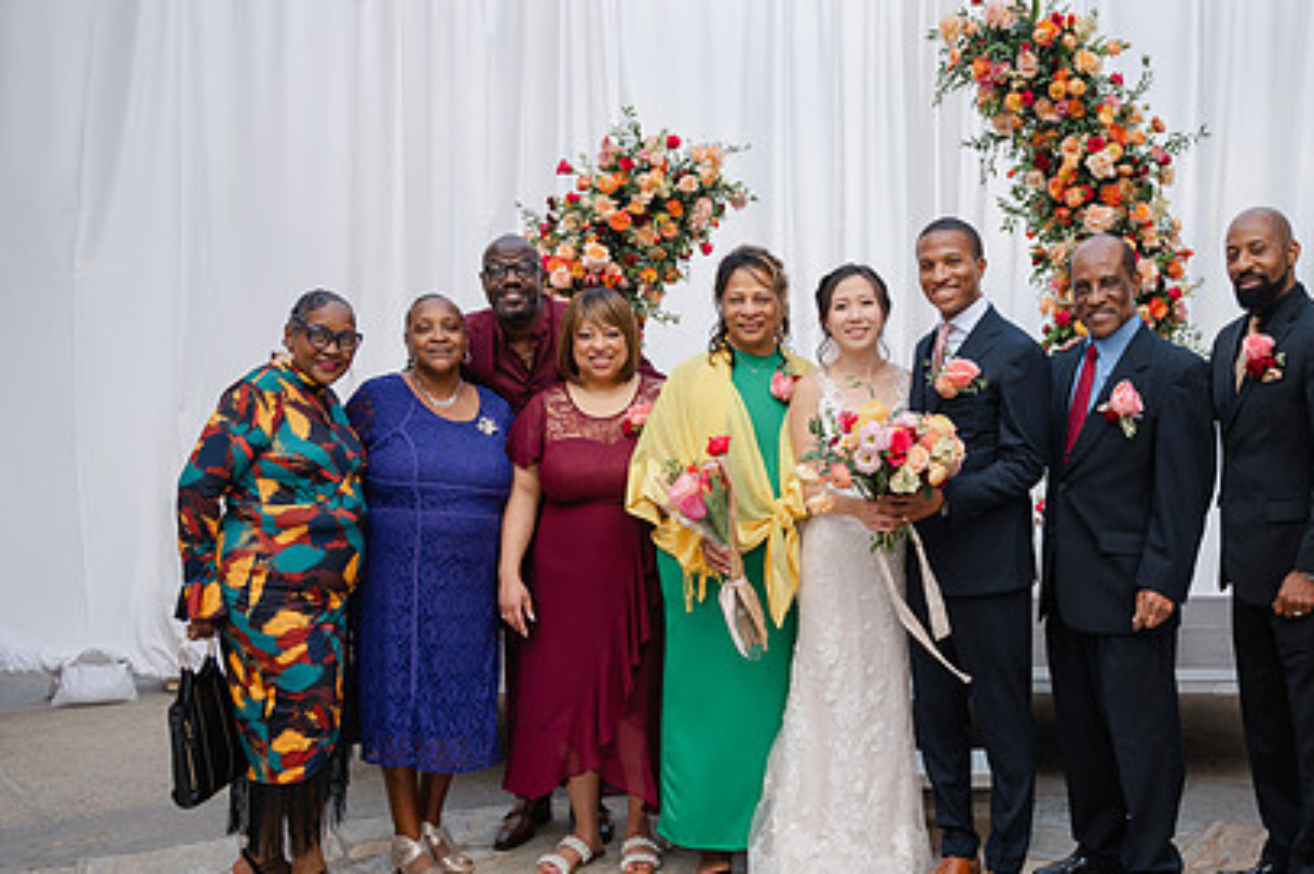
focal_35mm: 40
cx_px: 884
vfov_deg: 33.3
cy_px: 443
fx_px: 1459
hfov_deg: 47.6
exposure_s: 1/125
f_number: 4
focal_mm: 28
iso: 100
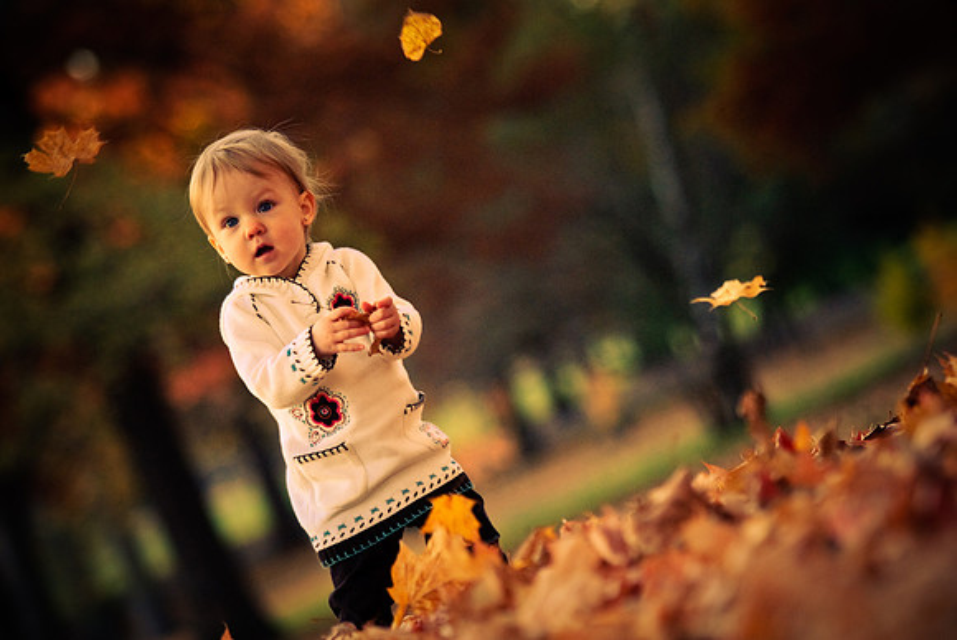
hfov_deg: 11.4
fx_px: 4790
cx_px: 478
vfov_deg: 7.6
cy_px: 320
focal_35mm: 180
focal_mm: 120
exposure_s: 1/250
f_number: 2.8
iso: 400
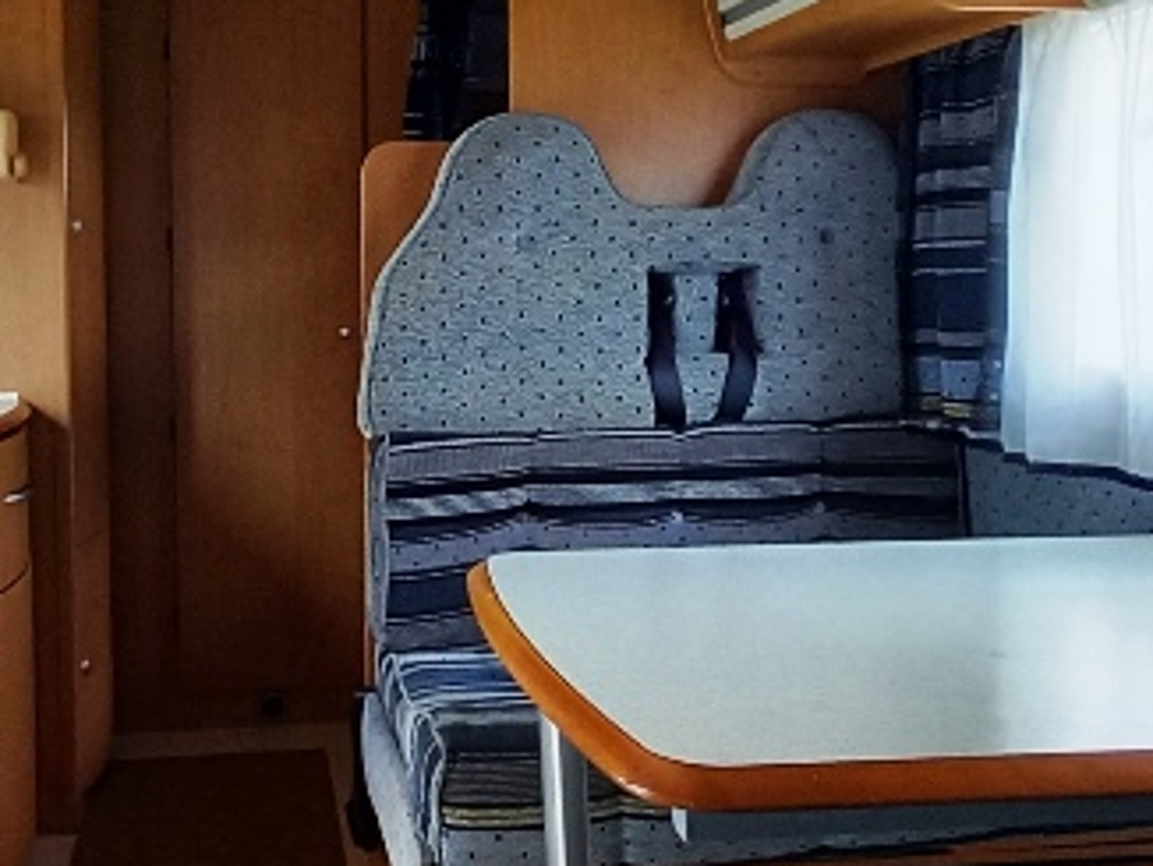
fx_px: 1233
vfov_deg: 38.6
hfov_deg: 49.2
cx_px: 380
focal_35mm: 37
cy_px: 375
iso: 125
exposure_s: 1/100
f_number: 2.2
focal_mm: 1.13
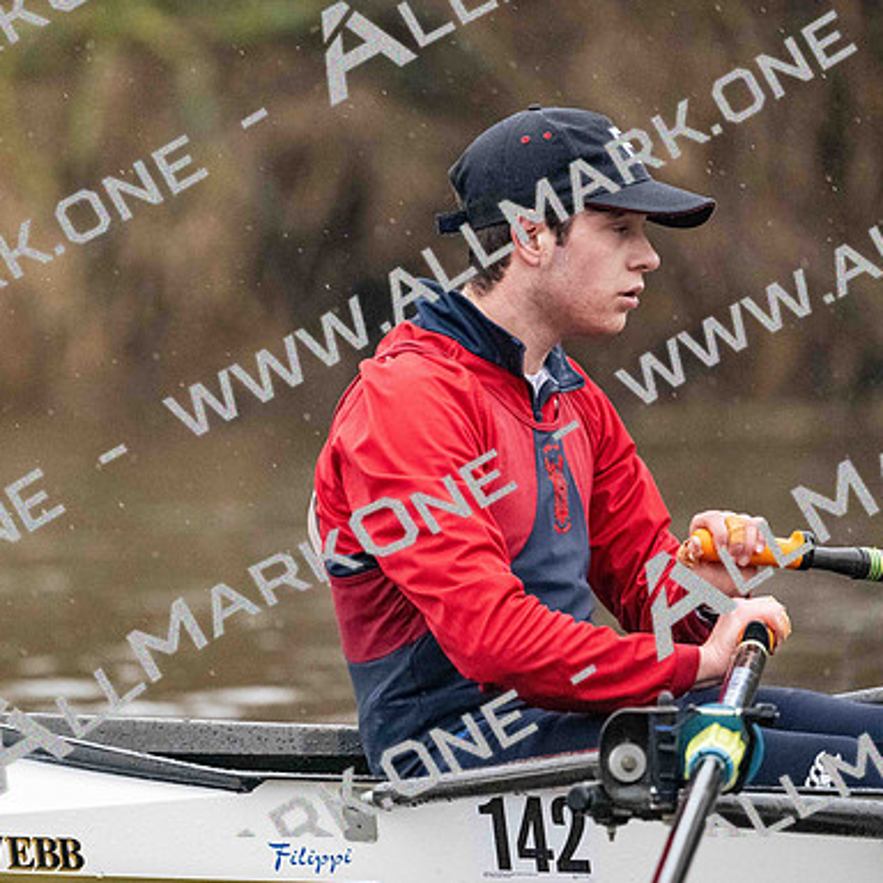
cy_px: 443
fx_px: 14805
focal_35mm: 513
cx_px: 448
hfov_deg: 3.4
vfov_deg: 3.4
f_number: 4.5
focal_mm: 400
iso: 12800
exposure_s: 1/1600
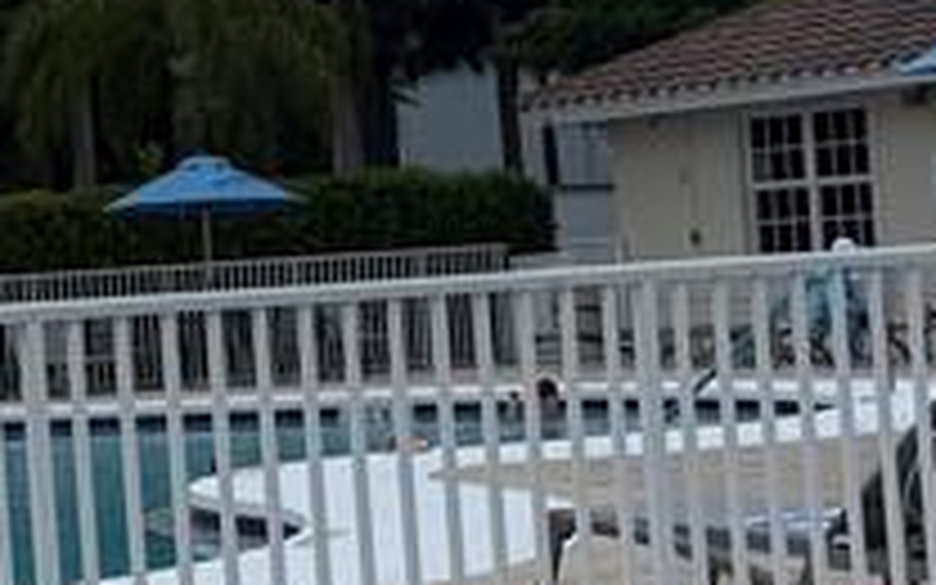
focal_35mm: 125
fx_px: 3189
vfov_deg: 10.5
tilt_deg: +0.6
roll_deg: +3.1
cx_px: -148
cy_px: 148
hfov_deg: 16.1
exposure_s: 1/9091
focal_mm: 6.76
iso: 80
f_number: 1.78
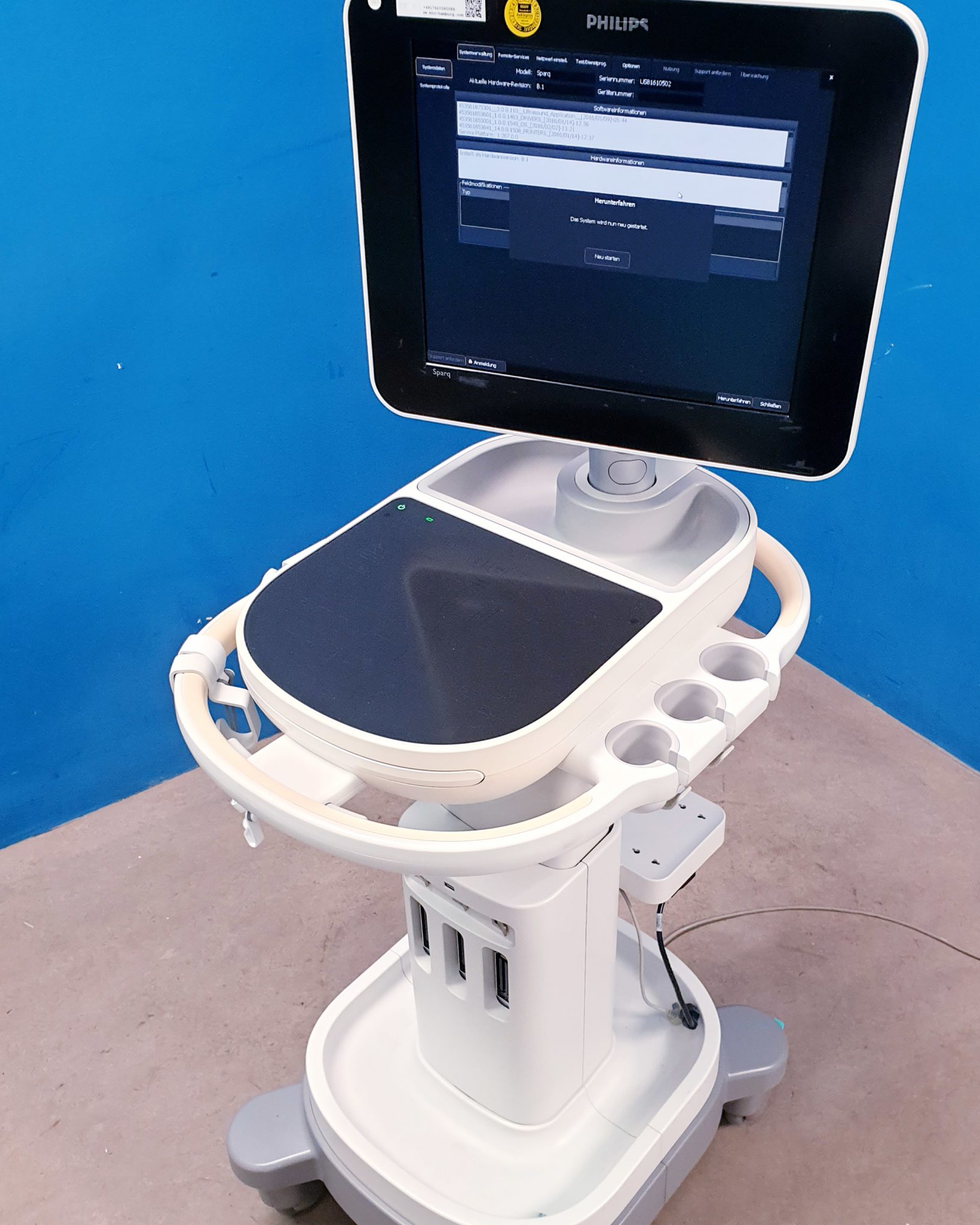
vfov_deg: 55.6
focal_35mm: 32
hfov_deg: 45.7
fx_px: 1160
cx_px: 549
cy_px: 673
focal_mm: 4.3
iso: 200
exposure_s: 1/50
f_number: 2.4
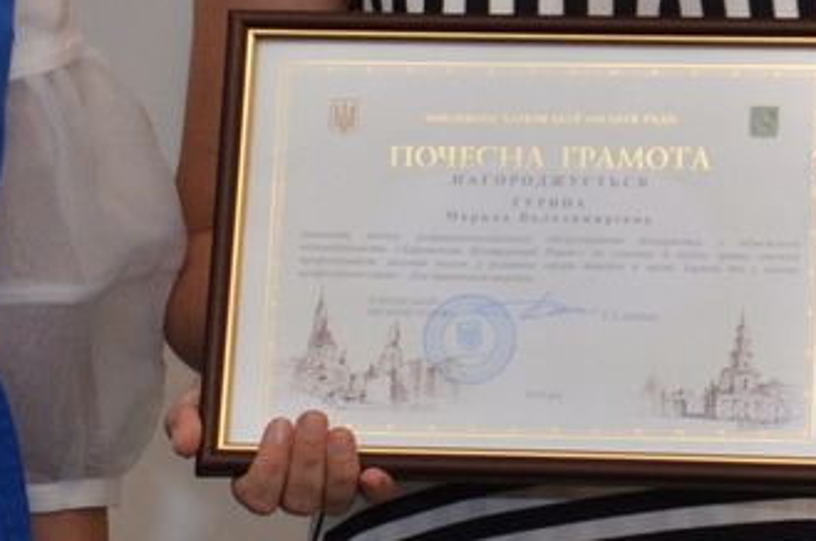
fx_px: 7217
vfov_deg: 4.3
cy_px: -252
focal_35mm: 319
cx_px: 198
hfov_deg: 6.5
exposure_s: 1/250
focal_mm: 50
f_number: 5
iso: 1000
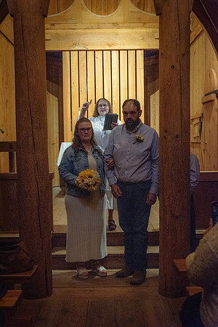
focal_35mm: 48
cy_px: 164
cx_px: 109
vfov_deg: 41.1
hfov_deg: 28.1
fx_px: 436
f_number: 4
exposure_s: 1/125
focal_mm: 48
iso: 5000
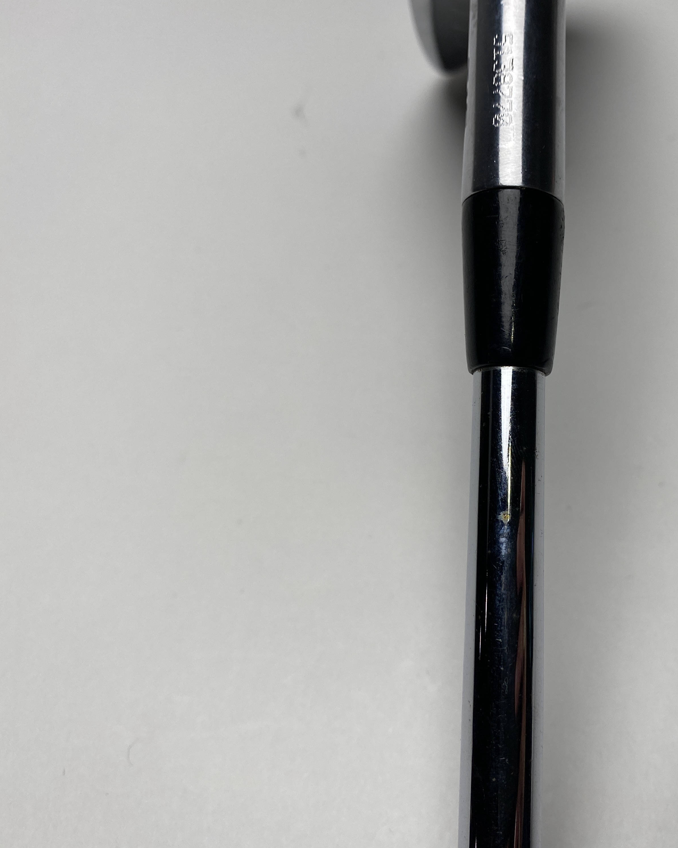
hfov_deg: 43.3
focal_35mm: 33
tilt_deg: -62.3
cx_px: 498
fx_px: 828
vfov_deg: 54.2
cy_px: 418
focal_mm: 4.25
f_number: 1.8
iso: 32
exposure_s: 1/368
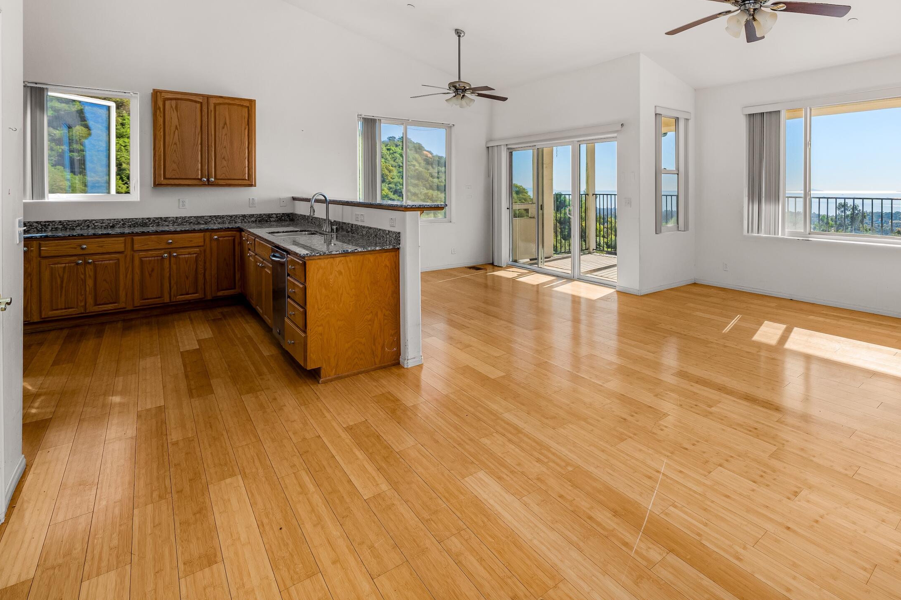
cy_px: 196
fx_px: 450
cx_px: 608
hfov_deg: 86.5
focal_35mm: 18
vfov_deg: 65.4
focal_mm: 13
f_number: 8
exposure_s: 1/40
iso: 320
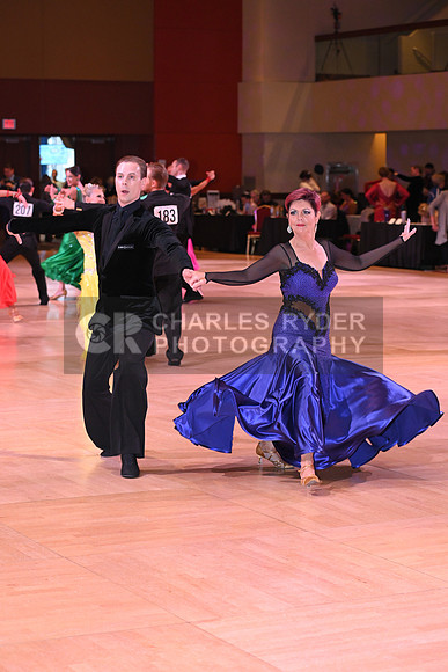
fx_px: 1679
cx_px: 224
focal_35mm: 90
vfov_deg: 22.6
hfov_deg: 15.2
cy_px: 336
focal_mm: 90
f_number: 5
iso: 2500
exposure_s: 1/200
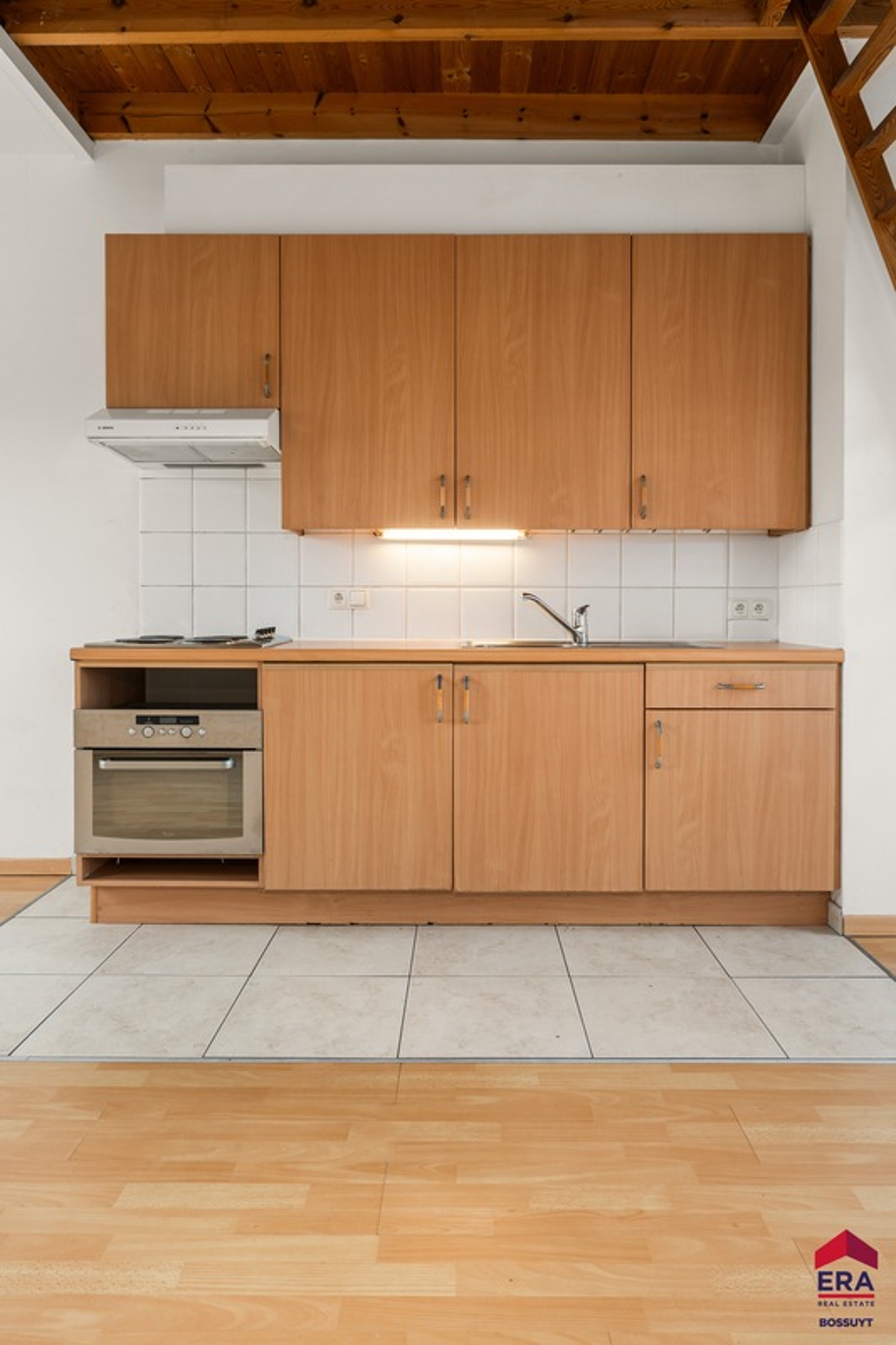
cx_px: 448
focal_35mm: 23
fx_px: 844
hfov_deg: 55.9
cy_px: 672
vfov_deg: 77.1
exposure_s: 1/8
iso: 250
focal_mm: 22.6
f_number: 11
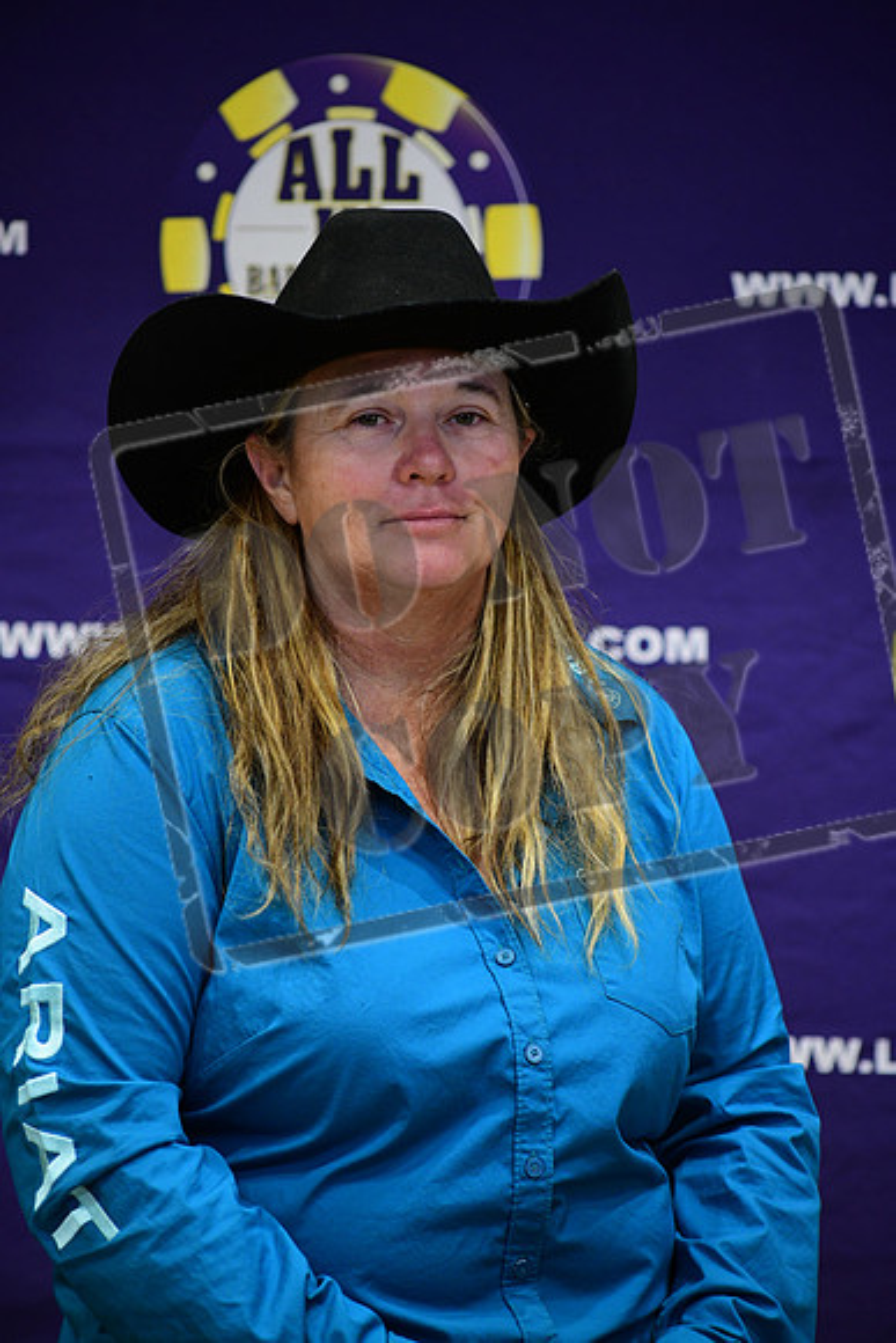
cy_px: 672
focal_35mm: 116
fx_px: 4328
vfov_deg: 17.6
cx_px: 448
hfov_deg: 11.8
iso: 2500
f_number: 4.2
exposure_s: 1/250
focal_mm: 116
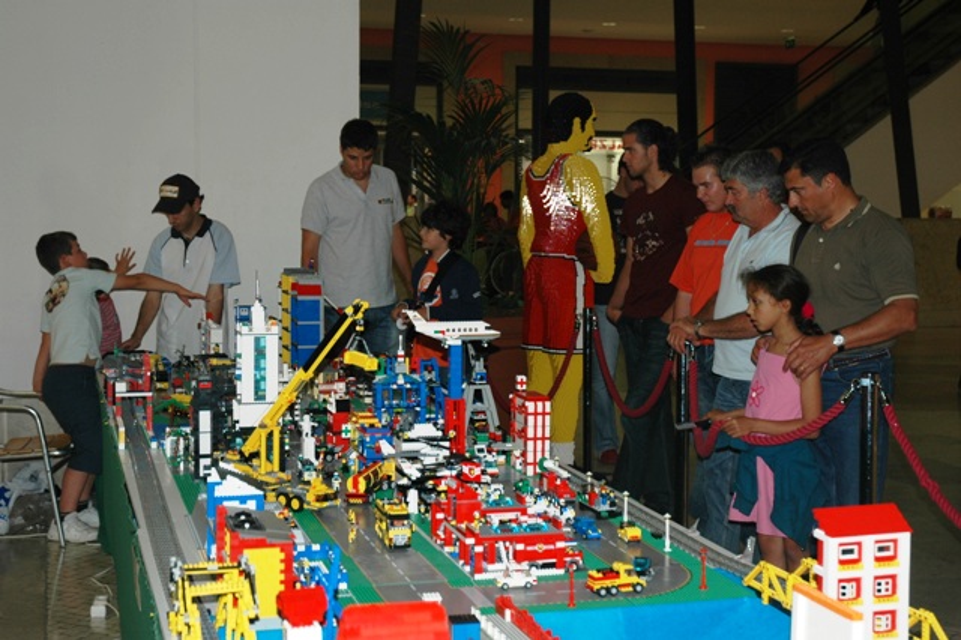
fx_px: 1521
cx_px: 480
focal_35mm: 57
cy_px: 320
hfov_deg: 35.1
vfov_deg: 23.8
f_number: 4.2
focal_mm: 38
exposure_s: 1/60
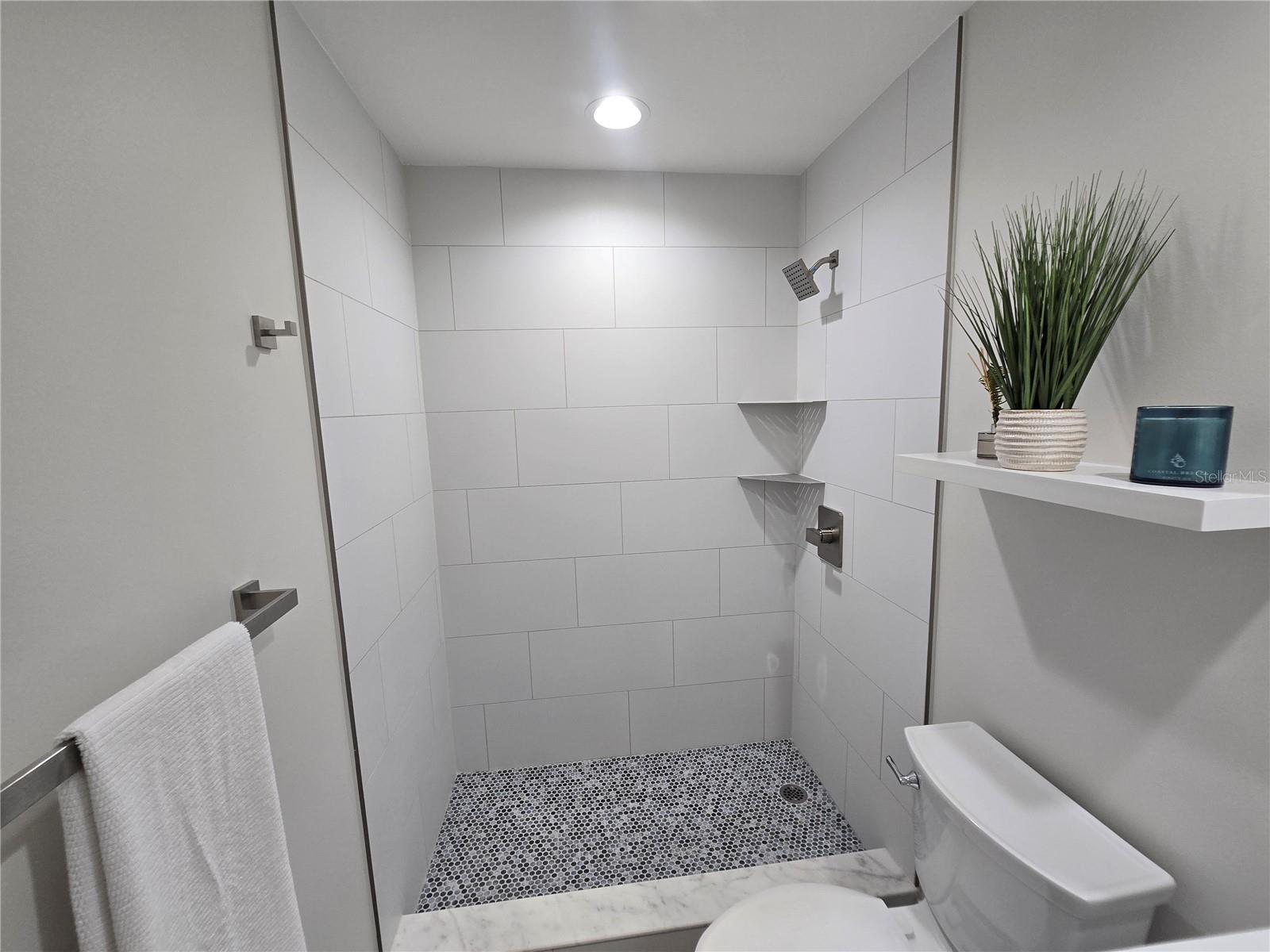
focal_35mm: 13
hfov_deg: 106.2
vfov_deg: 89.9
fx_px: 477
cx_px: 635
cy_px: 476
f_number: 2.2
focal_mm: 2.2
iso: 64
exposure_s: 1/60
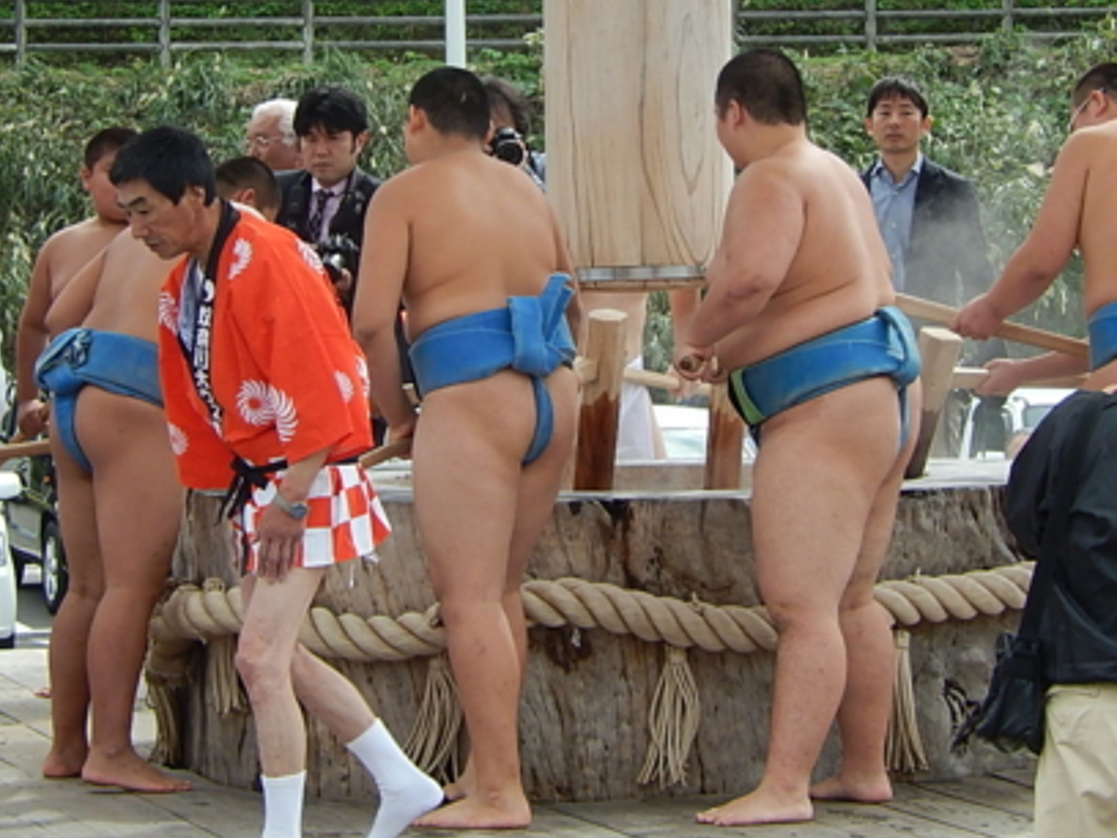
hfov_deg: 10.0
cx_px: 515
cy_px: 225
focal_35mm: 197
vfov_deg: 7.5
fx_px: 6357
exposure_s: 1/250
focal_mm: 24.1
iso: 125
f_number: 5.6
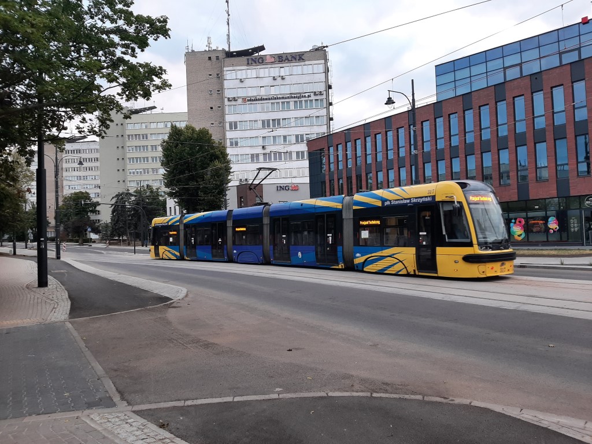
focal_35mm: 26
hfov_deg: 67.3
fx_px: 445
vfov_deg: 53.1
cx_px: 296
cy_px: 222
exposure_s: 1/100
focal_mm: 3.93
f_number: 1.7
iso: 50
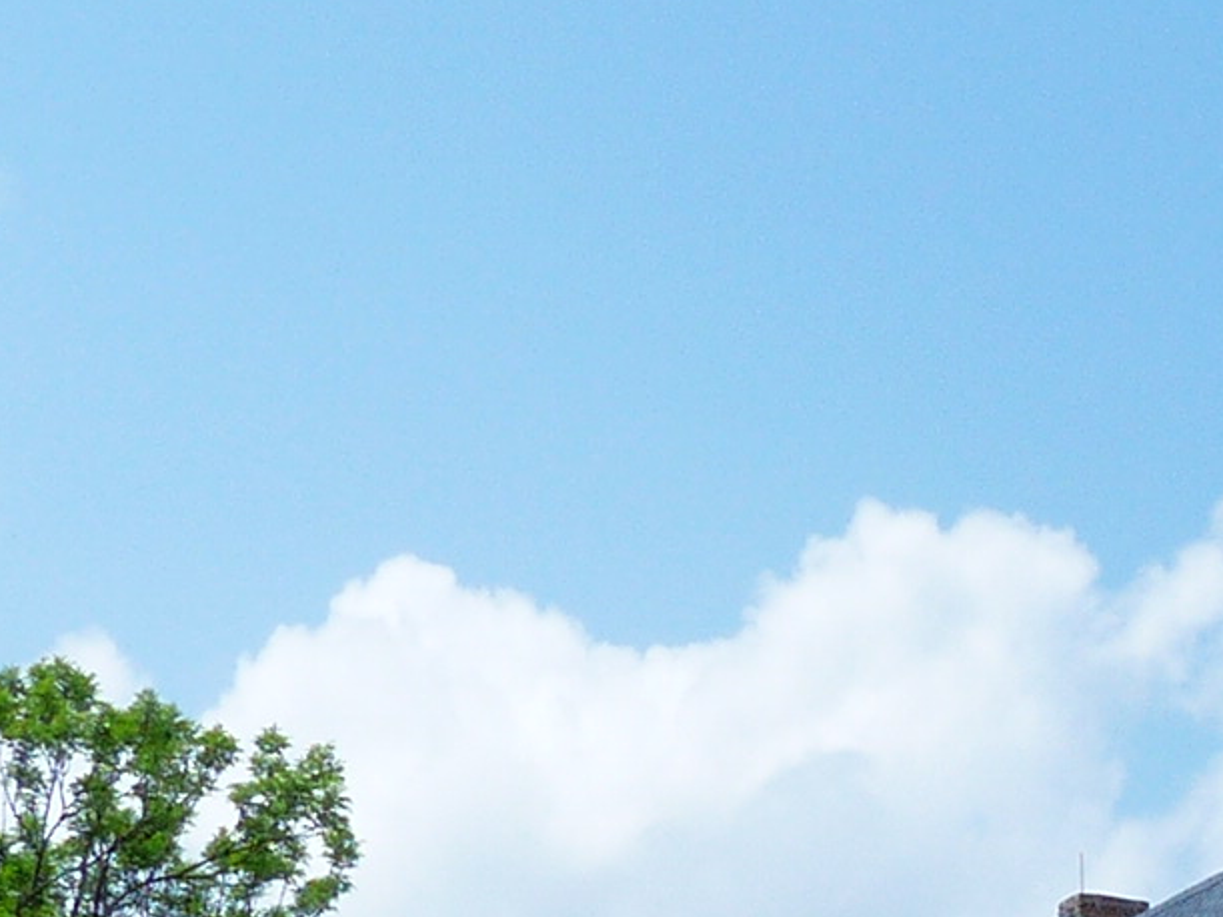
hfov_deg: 10.5
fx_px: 6606
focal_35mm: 187
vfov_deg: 7.9
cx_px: 1271
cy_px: 1031
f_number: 4
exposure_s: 1/1000
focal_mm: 6.3
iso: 100
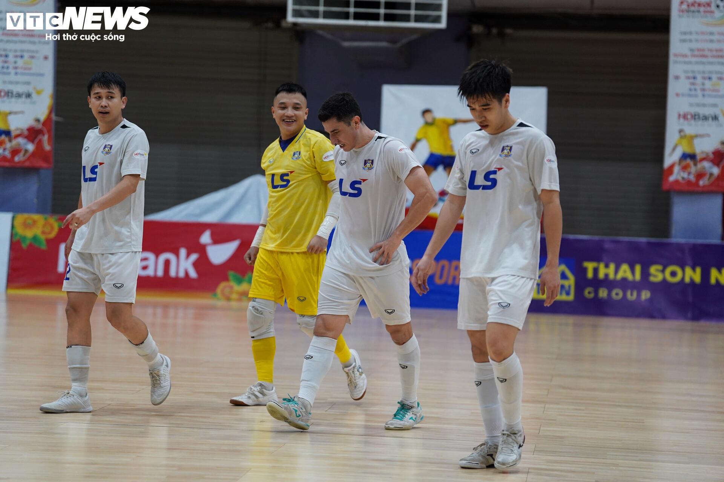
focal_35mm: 125
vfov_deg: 11.0
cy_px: 241
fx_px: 2514
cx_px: 362
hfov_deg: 16.4
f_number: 2.8
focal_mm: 125
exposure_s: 1/640
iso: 2500
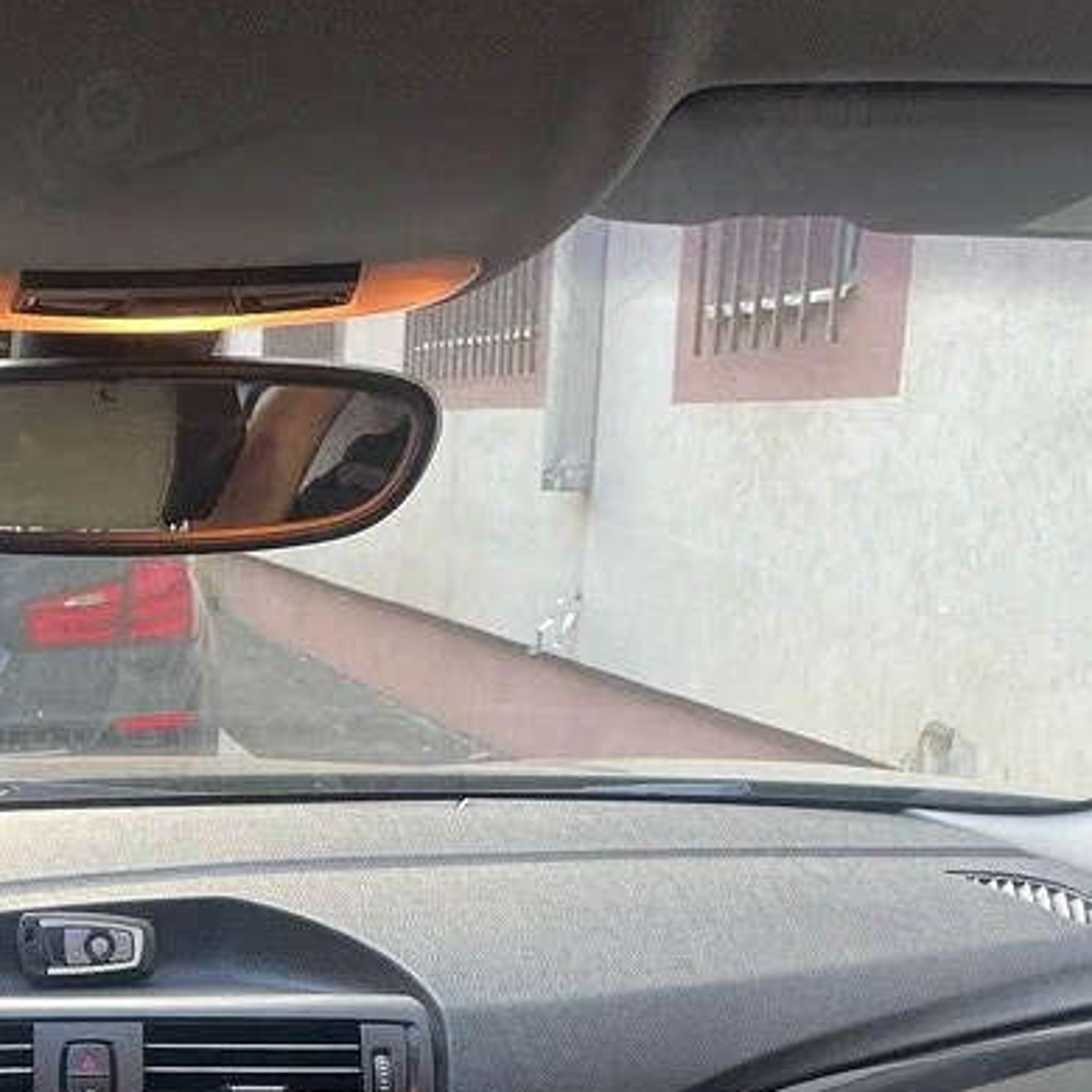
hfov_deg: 27.6
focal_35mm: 59
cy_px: 1039
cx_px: 31
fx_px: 2106
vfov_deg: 27.7
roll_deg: +0.8
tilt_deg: -14.2
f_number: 1.6
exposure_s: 1/121
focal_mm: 4.2
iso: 125
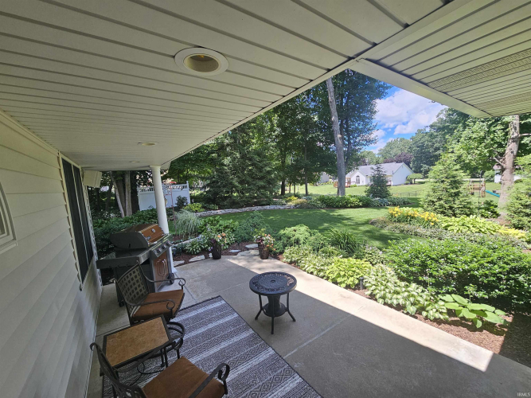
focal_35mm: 13
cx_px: 266
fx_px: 199
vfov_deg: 89.9
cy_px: 199
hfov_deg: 106.2
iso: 50
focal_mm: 2.2
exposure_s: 1/490
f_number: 2.2
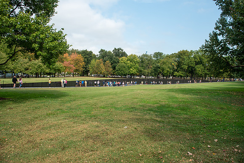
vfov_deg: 53.2
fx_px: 163
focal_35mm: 24
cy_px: 82
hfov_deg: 73.7
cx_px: 122
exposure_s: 1/640
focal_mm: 24
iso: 200
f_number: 5
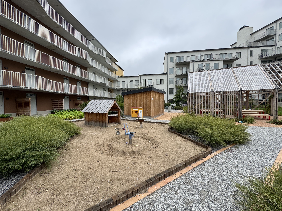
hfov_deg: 102.1
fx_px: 114
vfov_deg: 85.7
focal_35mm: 14
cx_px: 141
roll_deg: +0.6
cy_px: 106
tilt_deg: -1.0
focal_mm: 2.22
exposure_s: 1/462
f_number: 2.2
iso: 40
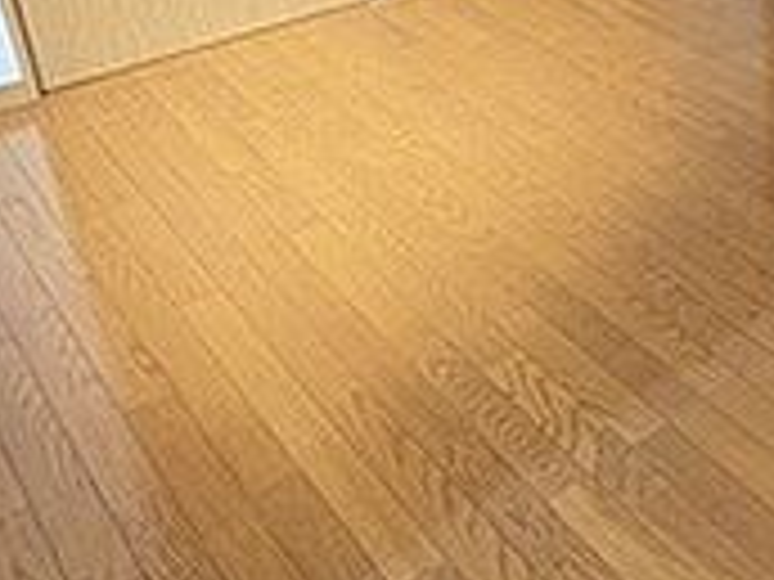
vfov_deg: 26.7
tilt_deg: -23.3
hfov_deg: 32.9
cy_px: 18
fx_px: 1163
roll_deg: -1.4
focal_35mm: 52
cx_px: 819
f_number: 2.2
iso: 160
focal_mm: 2.22
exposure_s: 1/99
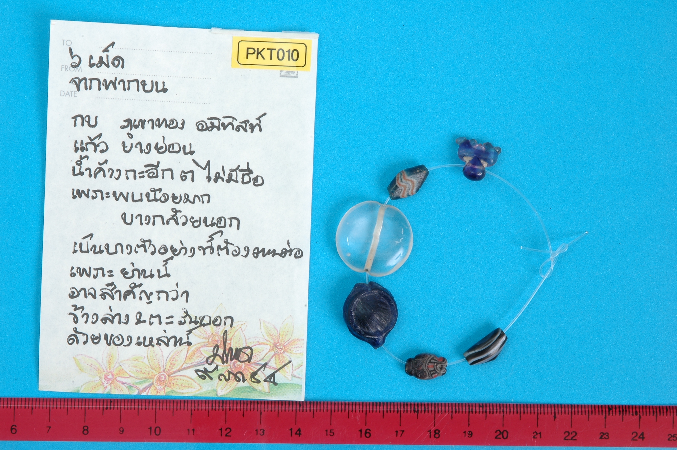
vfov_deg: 14.7
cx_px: 338
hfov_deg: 21.9
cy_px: 225
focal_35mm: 93
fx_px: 1747
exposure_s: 1/5
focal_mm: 62
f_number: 29
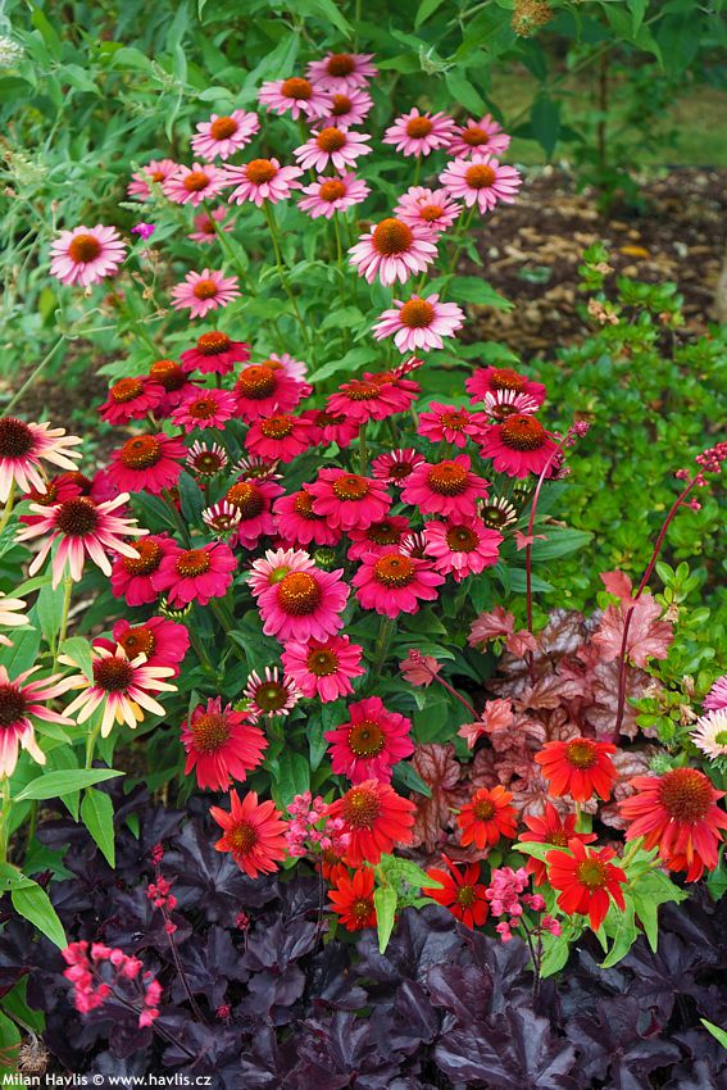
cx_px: 364
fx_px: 1151
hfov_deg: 35.1
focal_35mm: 38
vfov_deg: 50.7
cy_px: 545
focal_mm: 38
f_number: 4
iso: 250
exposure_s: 1/250
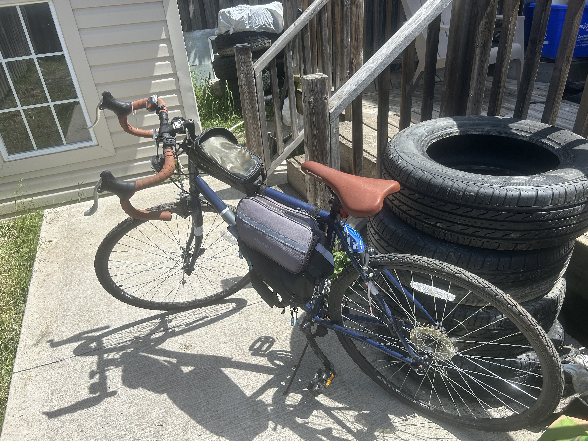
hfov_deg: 67.3
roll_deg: +3.2
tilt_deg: -30.5
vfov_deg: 53.1
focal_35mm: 26
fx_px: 442
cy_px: 220
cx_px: 294
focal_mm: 5.7
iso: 50
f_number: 1.5
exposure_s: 1/2841
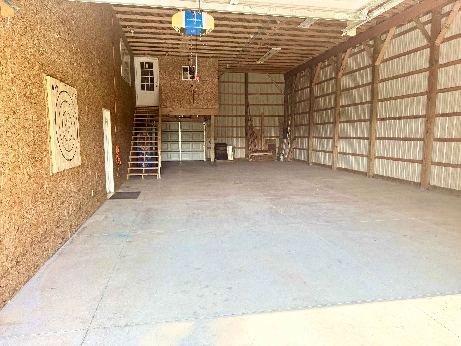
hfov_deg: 71.6
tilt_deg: -7.8
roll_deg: +0.0
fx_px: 320
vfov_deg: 56.8
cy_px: 173
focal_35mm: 24
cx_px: 230
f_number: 1.78
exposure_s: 1/338
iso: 80
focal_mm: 6.76
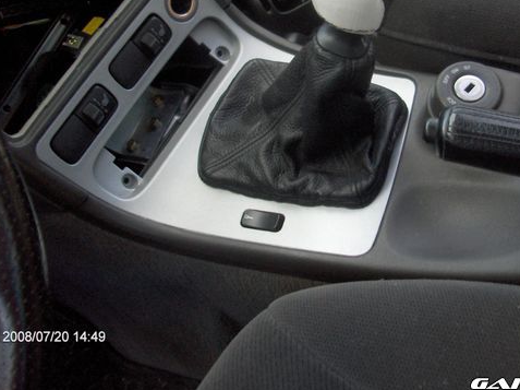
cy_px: 132
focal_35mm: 47
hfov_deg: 40.3
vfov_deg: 30.6
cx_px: 309
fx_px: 705
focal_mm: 5.8
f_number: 2.6
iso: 200
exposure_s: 1/133
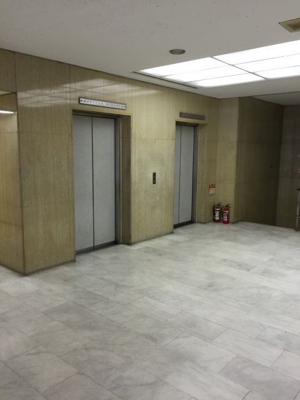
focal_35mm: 29
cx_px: 150
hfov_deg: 48.2
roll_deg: -0.6
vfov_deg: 61.7
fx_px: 335
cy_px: 200
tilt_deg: -7.1
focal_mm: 4.15
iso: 50
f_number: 2.2
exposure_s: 1/30
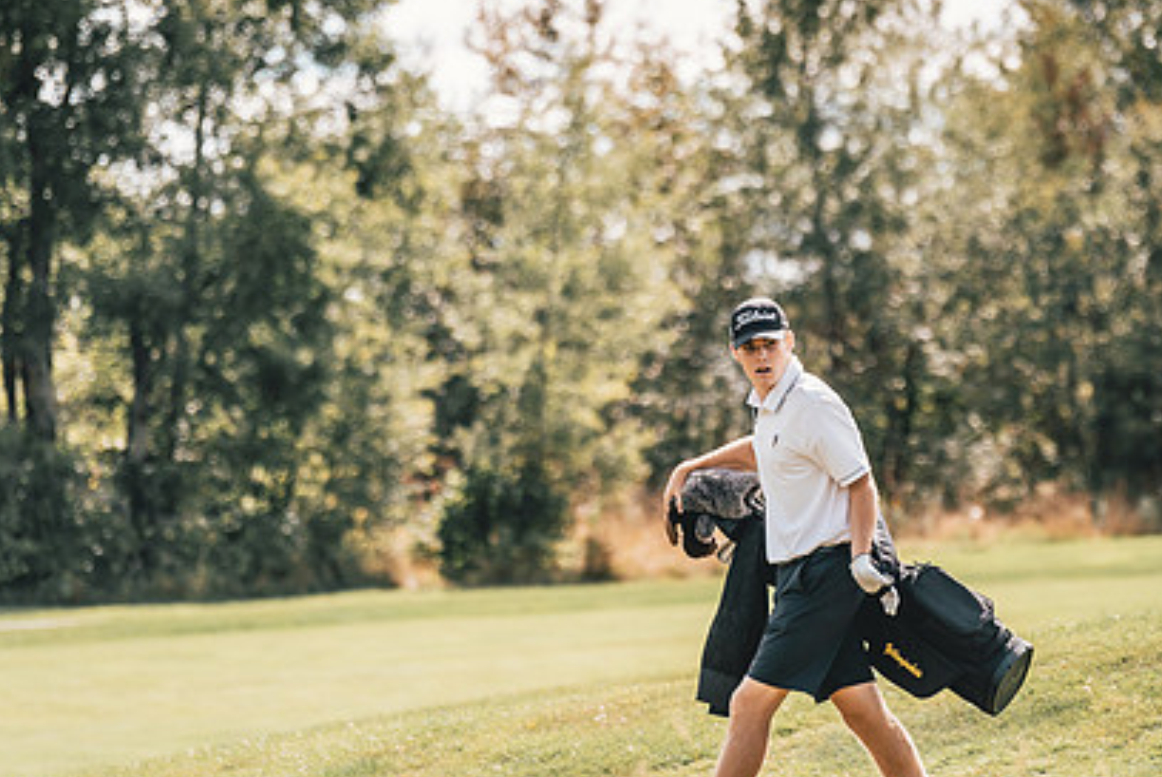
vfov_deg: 4.8
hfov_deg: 7.1
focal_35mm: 288
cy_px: 475
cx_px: 763
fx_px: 9306
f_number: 2.8
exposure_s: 1/1600
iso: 100
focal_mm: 150
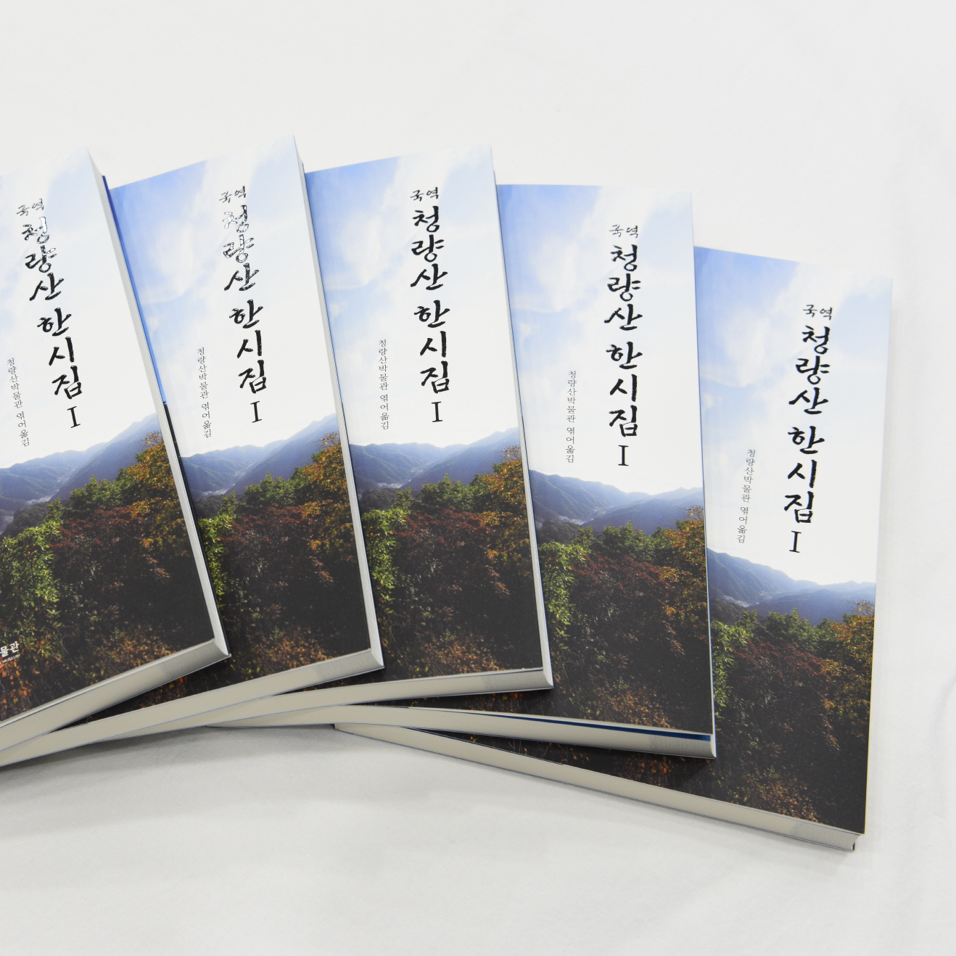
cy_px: 474
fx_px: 1531
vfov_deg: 34.7
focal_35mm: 49
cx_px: 304
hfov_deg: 34.3
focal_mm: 38
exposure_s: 1/8
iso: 100
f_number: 8
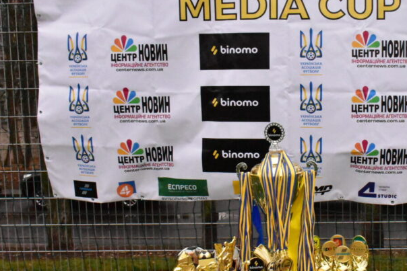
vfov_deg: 24.2
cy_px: 158
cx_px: 293
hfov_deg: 35.0
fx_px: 633
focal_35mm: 56
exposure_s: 1/1000
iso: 12800
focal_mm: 22
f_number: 16
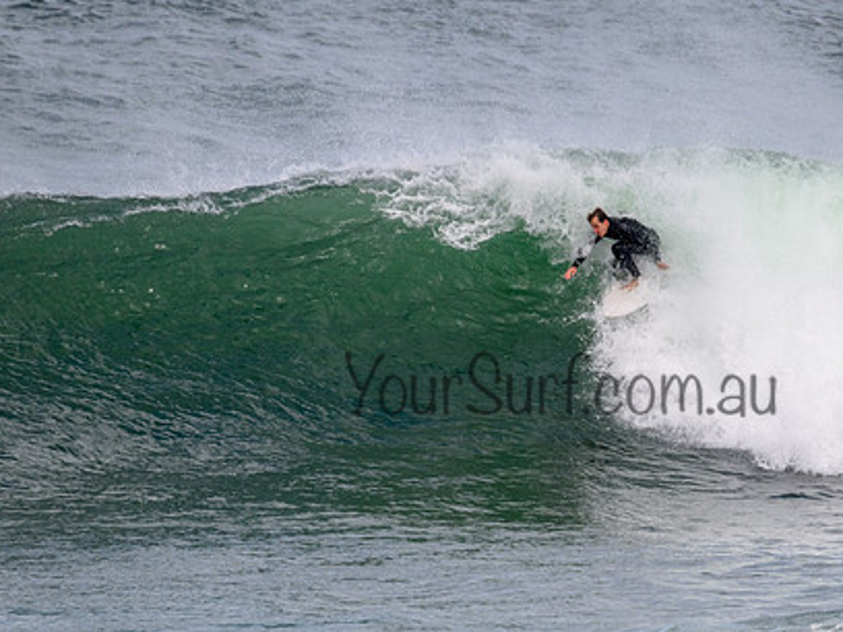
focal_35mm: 1093
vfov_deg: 1.4
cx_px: 558
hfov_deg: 1.8
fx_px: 26618
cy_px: 367
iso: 900
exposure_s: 1/2000
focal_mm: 800
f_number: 11
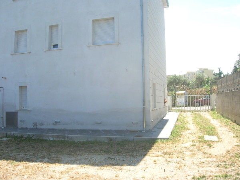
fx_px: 236
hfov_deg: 54.0
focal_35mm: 34
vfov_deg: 41.8
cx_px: 120
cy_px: 90
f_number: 4.9
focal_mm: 5.7
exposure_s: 1/150
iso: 50
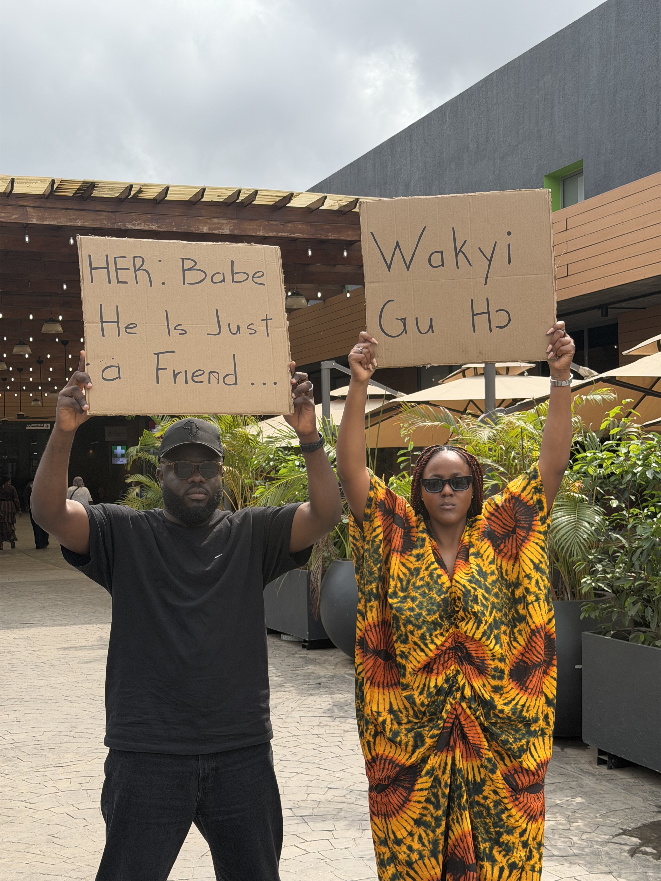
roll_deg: +1.2
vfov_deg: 39.7
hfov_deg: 30.3
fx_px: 1222
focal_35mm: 48
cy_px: 440
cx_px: 330
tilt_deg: +1.8
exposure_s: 1/2208
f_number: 1.78
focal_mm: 6.76
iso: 100
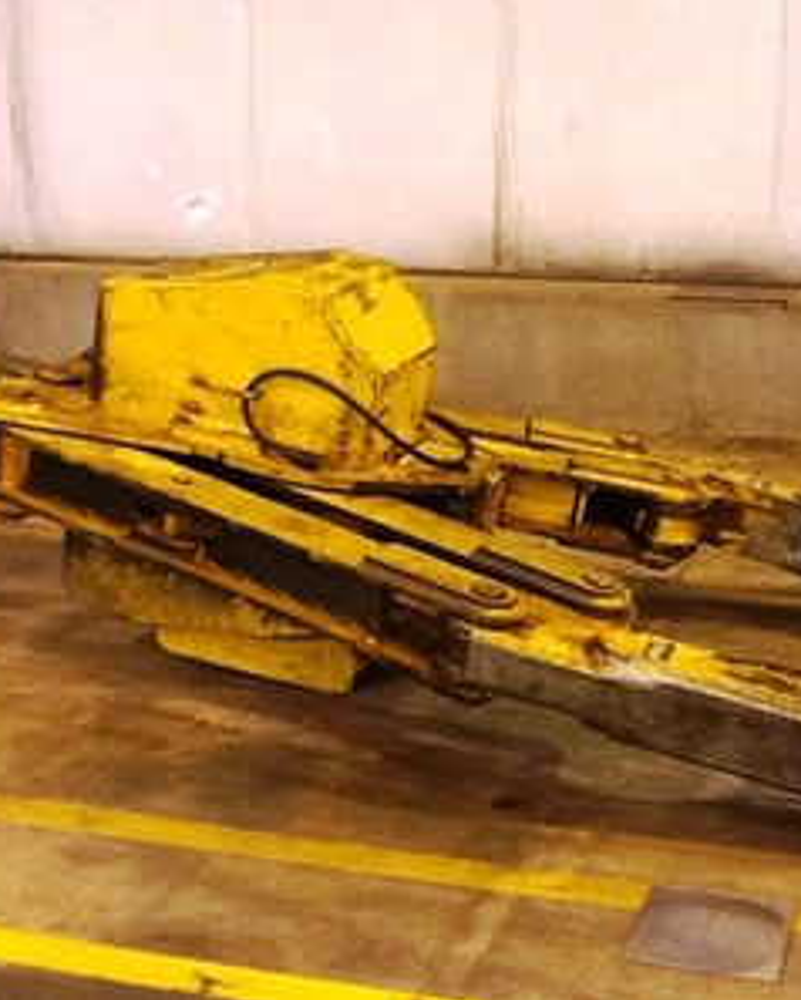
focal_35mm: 42
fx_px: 1243
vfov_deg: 43.8
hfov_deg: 35.4
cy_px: 502
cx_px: 518
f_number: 2.4
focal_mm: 2.03
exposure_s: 1/30
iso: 400
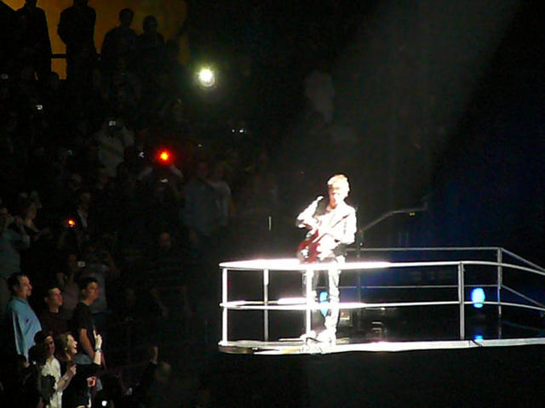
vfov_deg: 4.2
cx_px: 272
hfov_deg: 5.7
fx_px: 5510
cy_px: 204
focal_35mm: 350
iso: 1600
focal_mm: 52
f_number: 4.2
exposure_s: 1/15
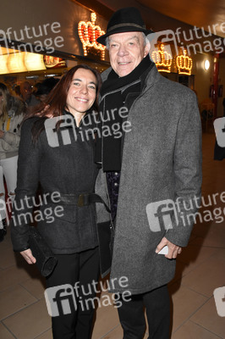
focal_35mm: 33
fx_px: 310
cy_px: 170
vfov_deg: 57.3
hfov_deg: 39.9
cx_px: 112
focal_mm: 22
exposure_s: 1/125
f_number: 6.3
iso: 2500
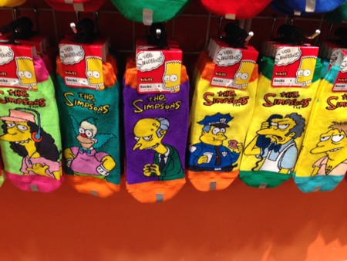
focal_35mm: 33
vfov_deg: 43.0
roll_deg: -4.5
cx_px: 174
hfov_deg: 55.3
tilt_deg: -31.0
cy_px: 130
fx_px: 331
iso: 100
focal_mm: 4.12
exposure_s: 1/20
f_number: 2.4
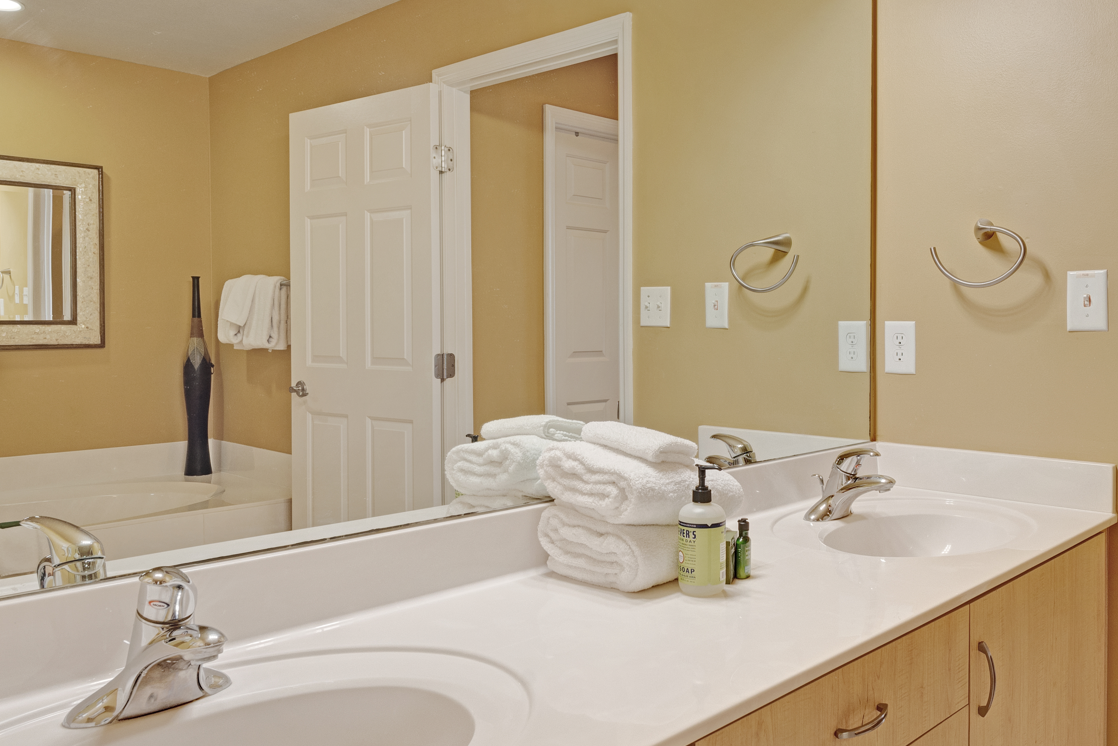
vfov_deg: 45.0
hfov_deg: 62.7
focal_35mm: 29
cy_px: 351
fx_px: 901
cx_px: 706
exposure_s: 1/25
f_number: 9
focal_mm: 16
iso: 320
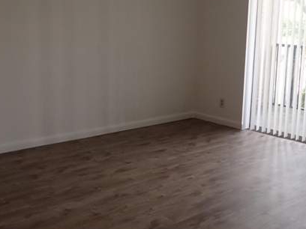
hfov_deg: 38.7
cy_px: 105
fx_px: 433
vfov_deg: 29.7
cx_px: 185
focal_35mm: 49
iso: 125
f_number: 2
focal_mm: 4.5
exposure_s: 1/60
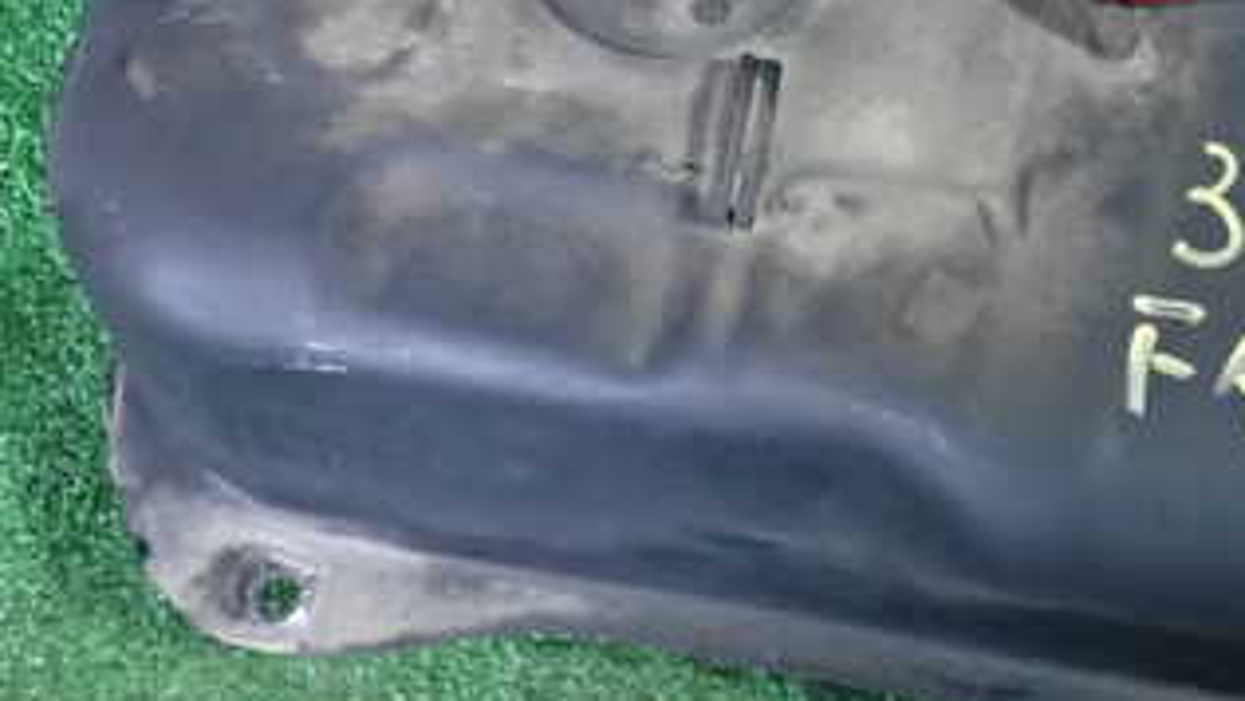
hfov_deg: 32.6
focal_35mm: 62
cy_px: 158
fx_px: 2047
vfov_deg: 19.3
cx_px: 1056
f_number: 2.3
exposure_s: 1/60
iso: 2500
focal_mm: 5.4
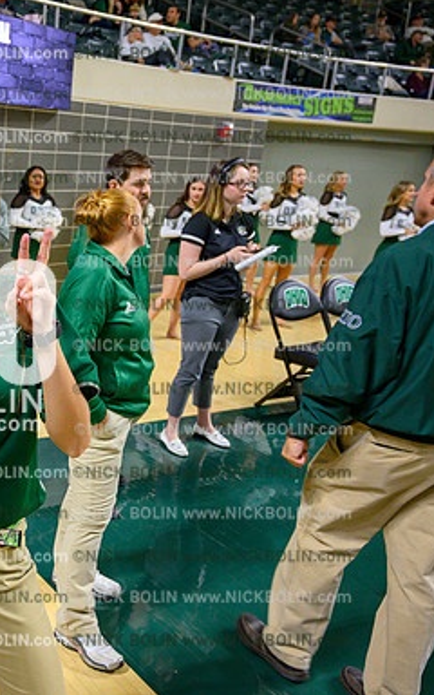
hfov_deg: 30.0
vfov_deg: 52.7
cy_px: 347
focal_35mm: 37
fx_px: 700
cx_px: -72
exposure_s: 1/200
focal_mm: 24
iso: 3200
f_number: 4.5
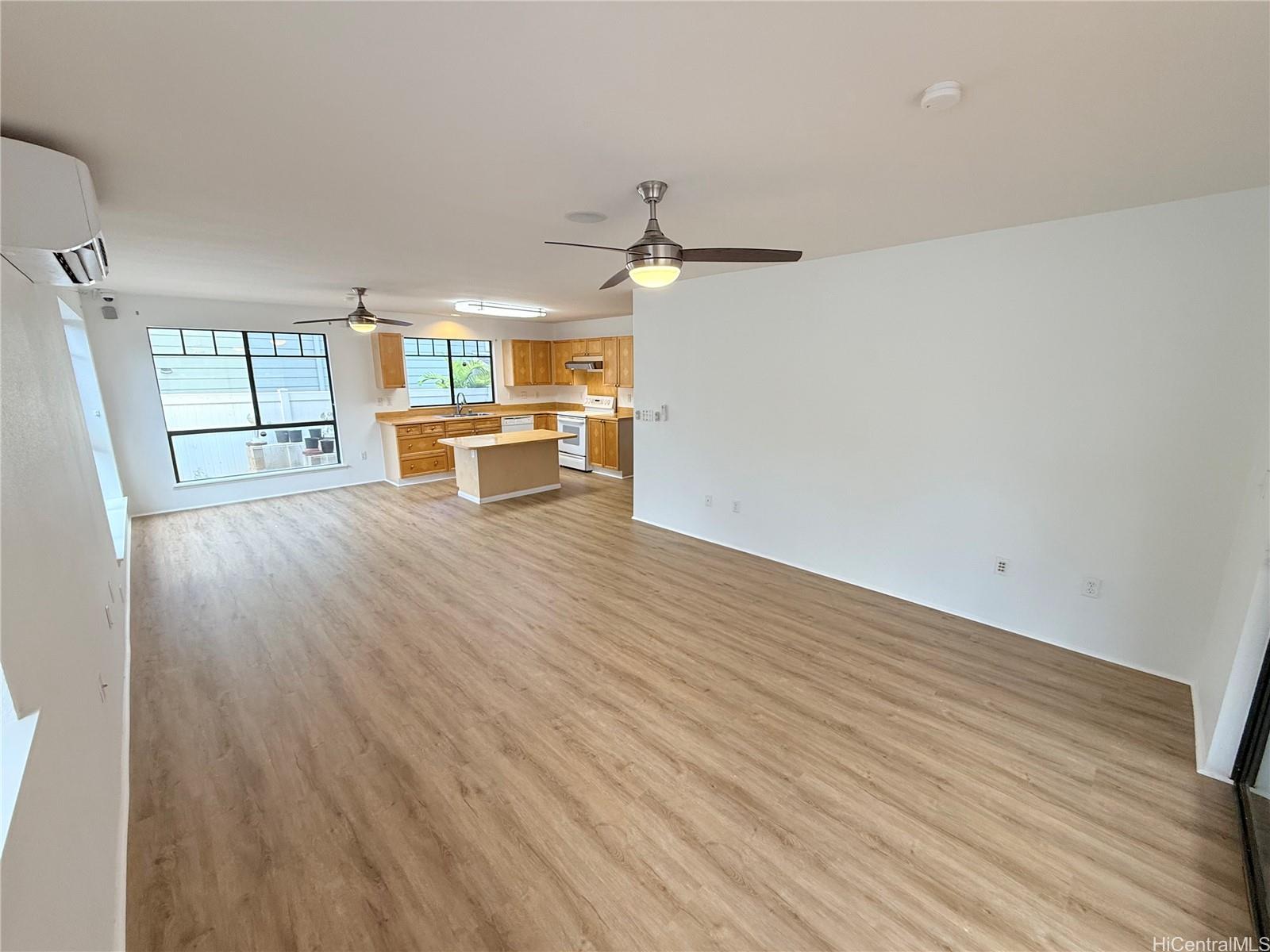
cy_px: 476
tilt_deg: -11.8
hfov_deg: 102.1
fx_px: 514
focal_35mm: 14
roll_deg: +0.1
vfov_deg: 85.7
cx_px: 635
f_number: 2.2
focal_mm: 2.22
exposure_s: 1/120
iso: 160
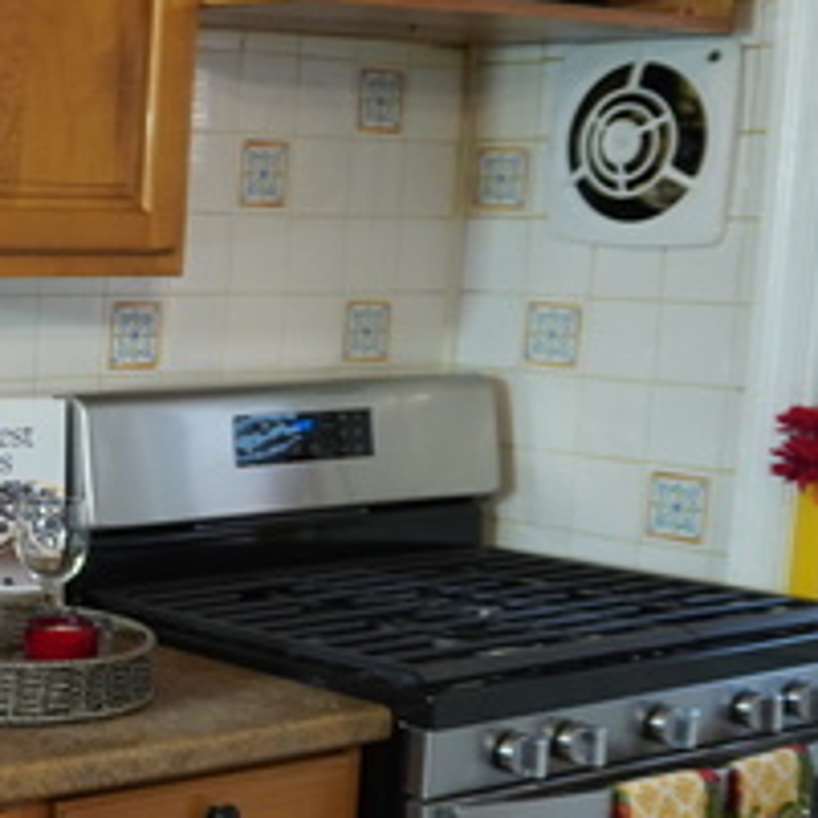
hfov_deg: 20.1
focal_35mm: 76
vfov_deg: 22.7
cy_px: 521
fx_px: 2032
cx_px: -346
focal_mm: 16
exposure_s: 1/160
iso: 400
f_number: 4
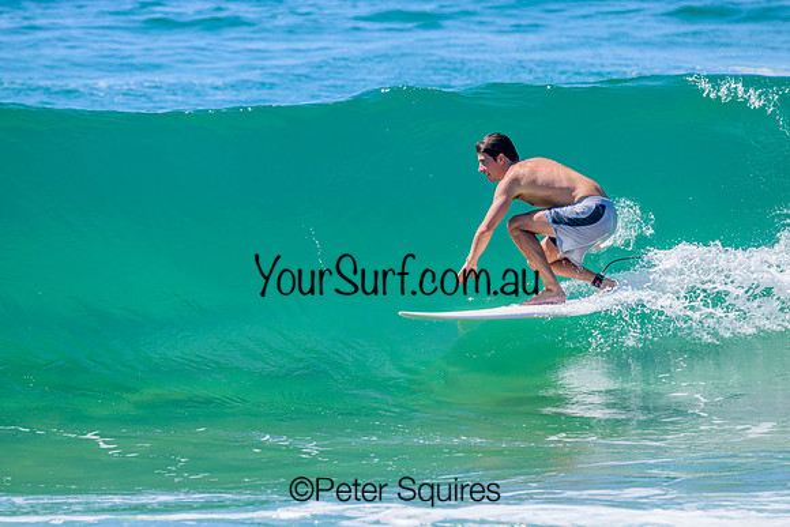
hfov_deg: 3.7
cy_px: 264
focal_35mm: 560
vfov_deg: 2.5
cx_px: 395
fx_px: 12291
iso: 1800
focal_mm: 560
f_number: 11
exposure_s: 1/2000
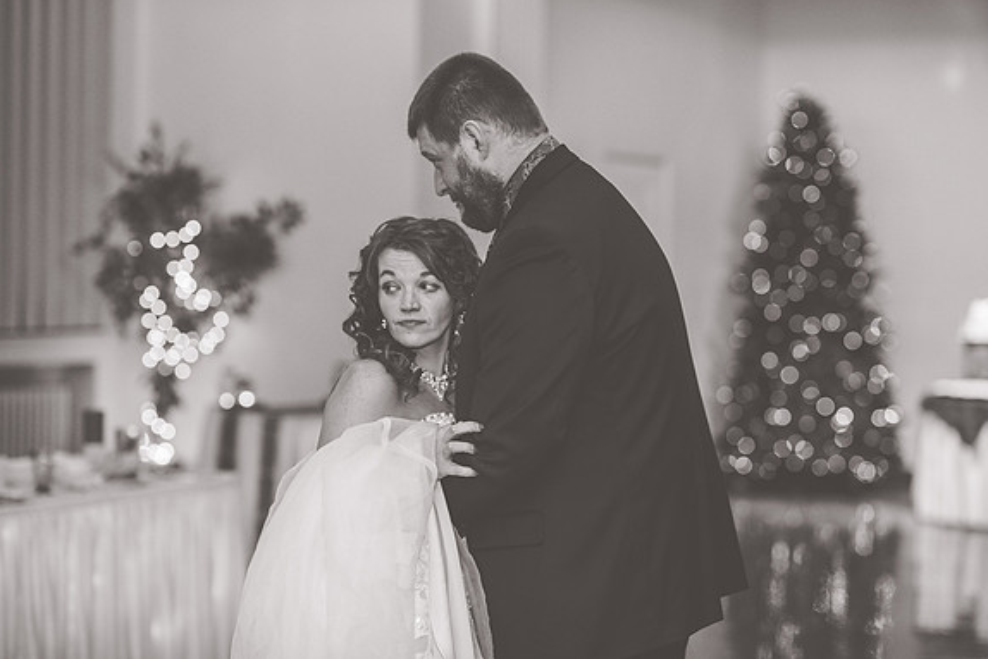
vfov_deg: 15.5
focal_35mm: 88
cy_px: 319
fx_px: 2416
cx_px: 508
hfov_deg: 23.1
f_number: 2.2
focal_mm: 85
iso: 640
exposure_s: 1/125
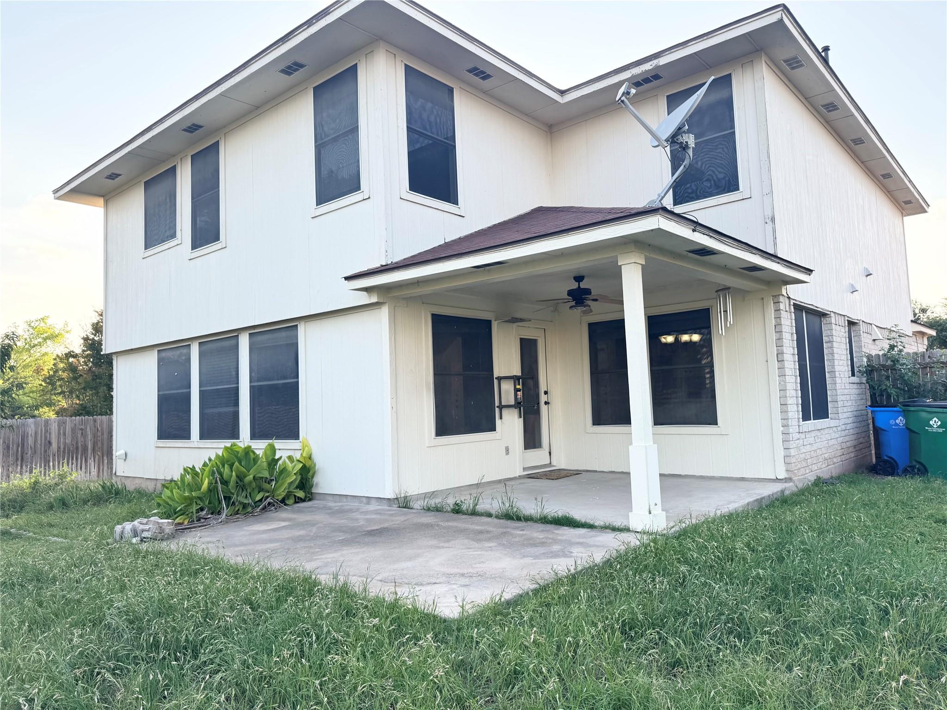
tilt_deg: +4.2
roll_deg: +2.1
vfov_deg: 56.8
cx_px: 474
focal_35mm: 24
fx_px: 657
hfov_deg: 71.6
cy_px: 355
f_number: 1.78
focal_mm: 6.76
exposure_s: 1/756
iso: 80
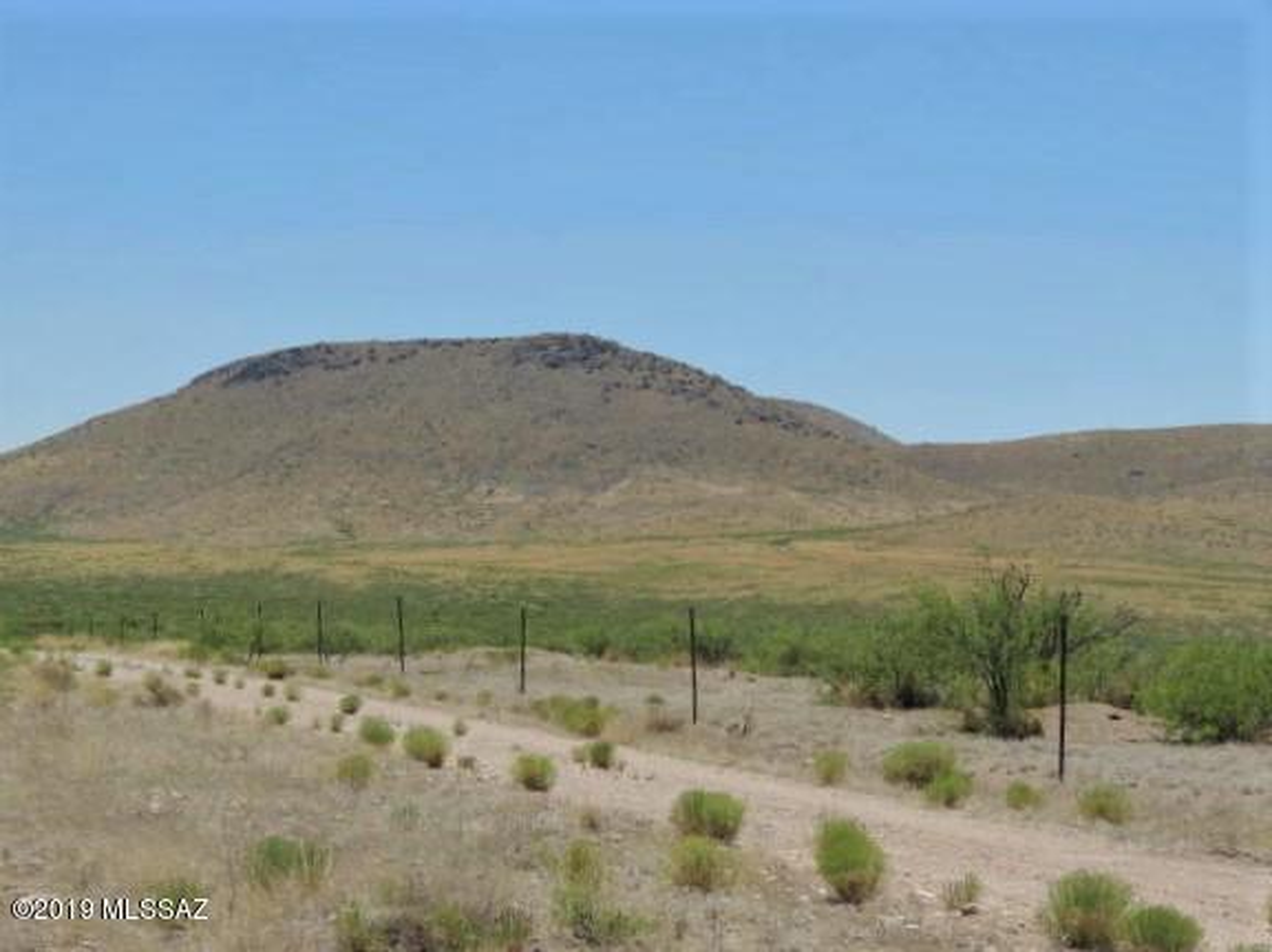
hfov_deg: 26.0
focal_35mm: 75
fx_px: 2754
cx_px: 636
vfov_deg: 19.6
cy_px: 476
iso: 100
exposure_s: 1/1000
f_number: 3.9
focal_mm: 13.3
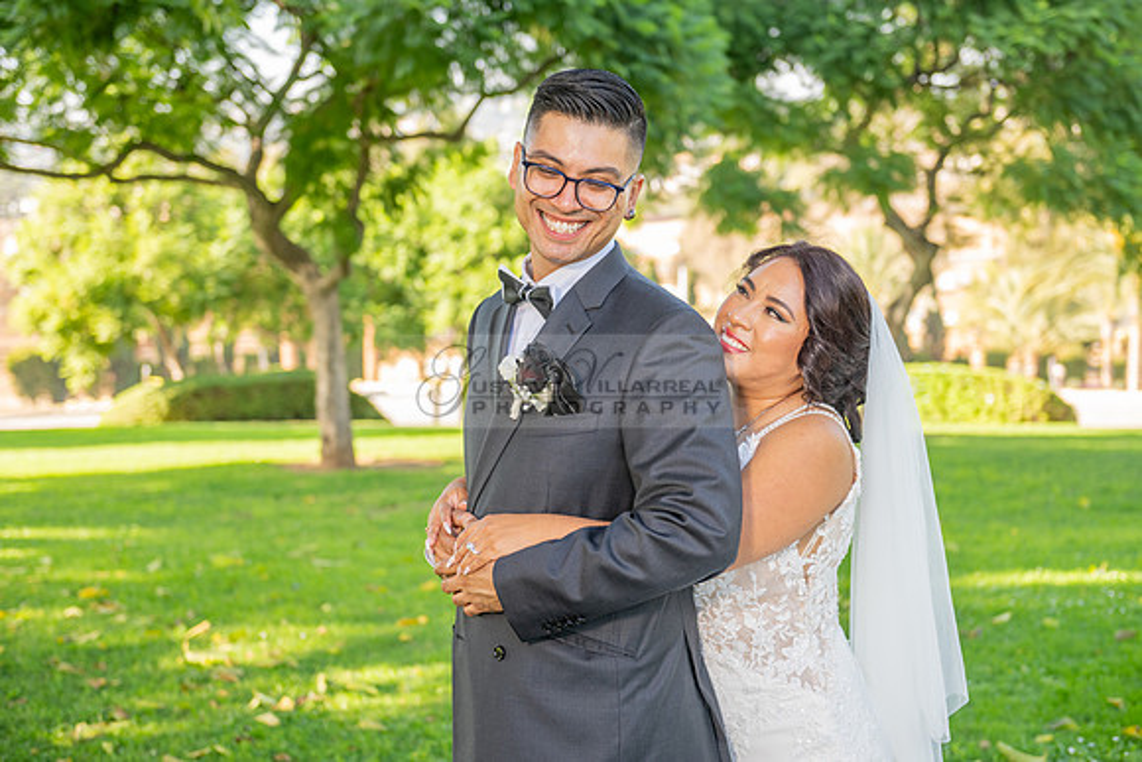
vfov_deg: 27.0
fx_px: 1586
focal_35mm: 50
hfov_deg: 39.6
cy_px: 381
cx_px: 571
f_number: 3.5
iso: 200
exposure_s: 1/200
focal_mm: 50
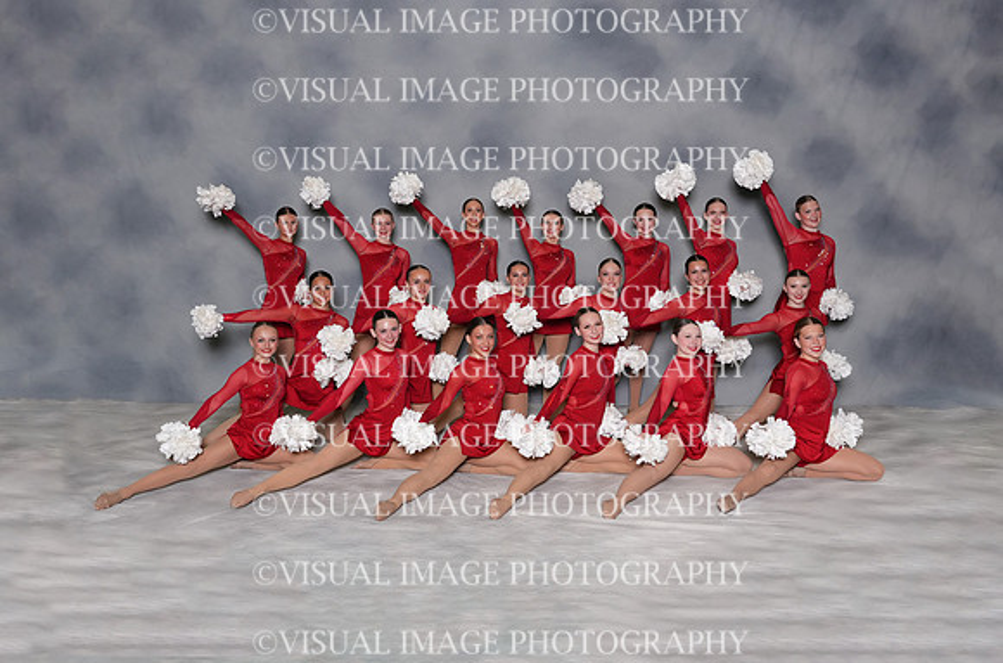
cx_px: 502
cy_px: 332
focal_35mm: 42
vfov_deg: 31.7
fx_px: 1167
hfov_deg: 46.5
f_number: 8
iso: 800
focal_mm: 28
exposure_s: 1/125
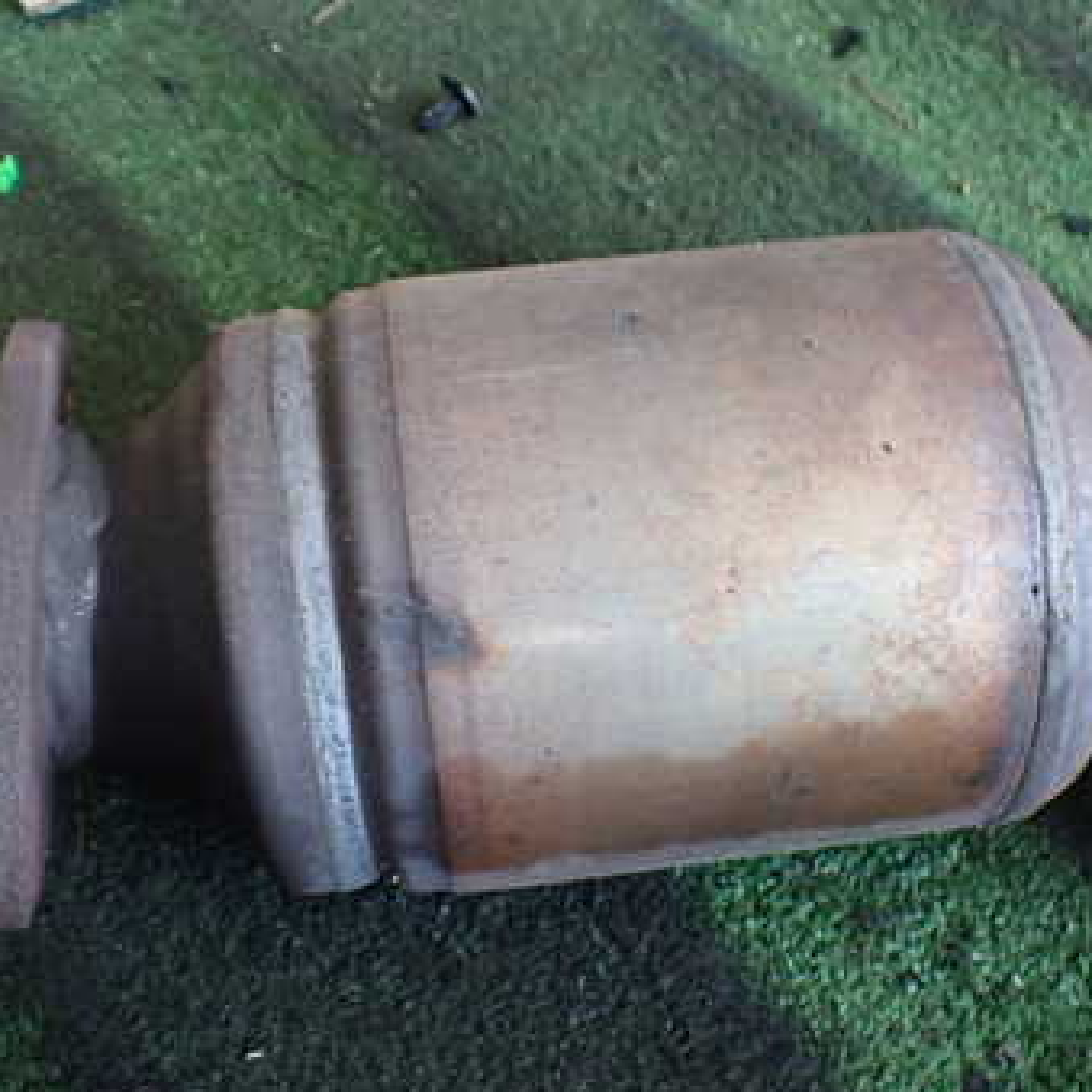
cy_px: 570
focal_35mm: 47
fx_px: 1677
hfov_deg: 36.0
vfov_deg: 36.1
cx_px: 599
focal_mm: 5.4
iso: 500
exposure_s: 1/125
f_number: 2.3
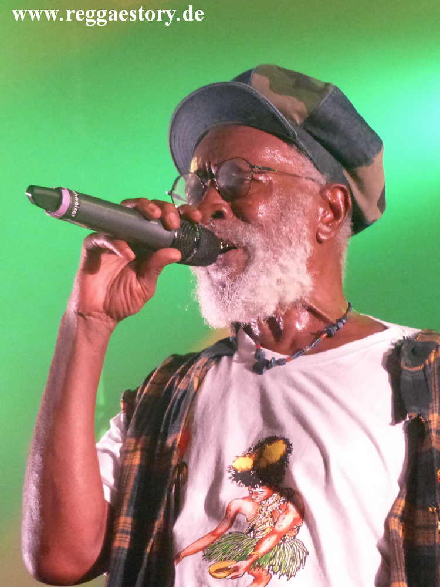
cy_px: 294
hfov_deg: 9.0
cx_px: 220
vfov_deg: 12.0
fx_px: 2796
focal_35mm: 165
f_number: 2.8
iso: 1600
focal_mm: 29.6
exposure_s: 1/125
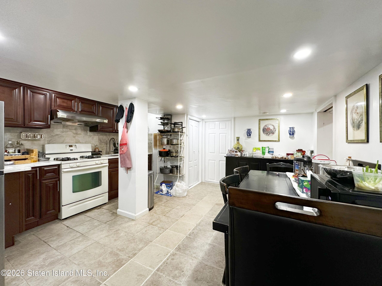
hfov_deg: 102.1
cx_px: 191
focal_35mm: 14
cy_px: 143
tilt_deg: -0.3
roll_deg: -0.5
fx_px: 154
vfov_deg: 85.7
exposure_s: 1/120
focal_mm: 2.22
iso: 200
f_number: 2.2
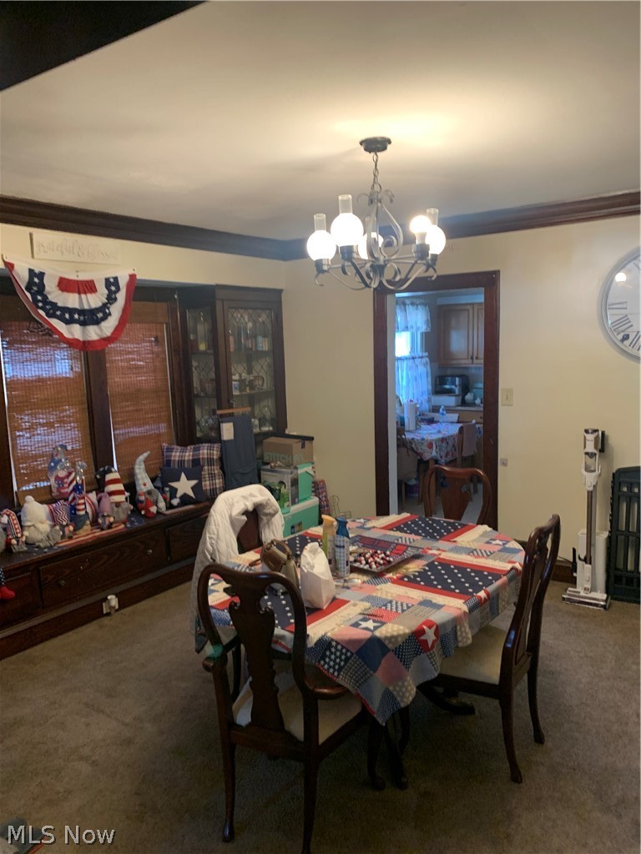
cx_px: 320
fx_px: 642
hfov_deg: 53.1
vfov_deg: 67.3
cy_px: 427
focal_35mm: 26
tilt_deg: -6.2
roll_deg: +1.8
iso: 160
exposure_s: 1/60
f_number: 1.8
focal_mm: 4.25
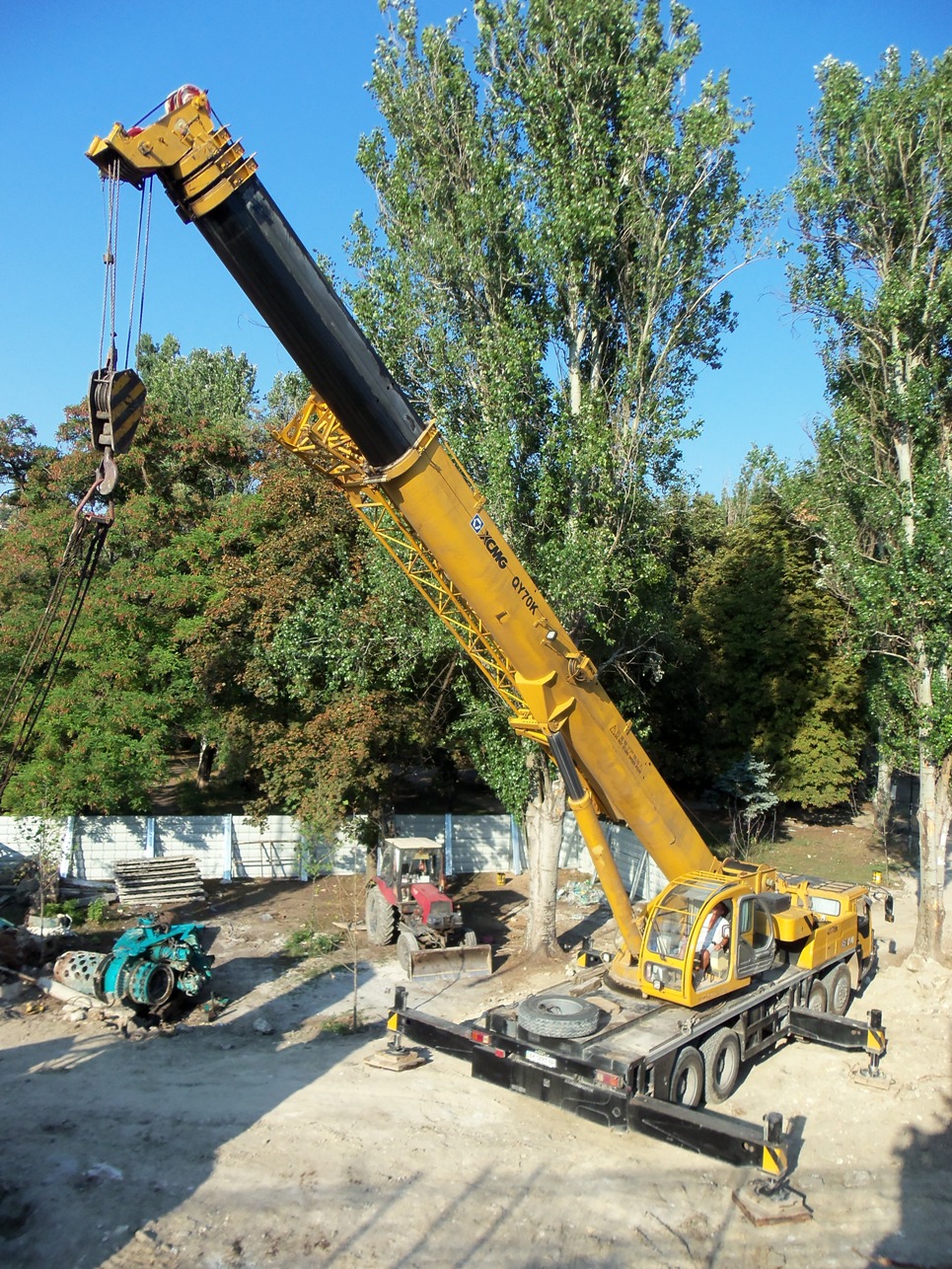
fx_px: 1063
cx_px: 476
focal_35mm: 29
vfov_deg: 61.7
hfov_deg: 48.2
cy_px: 634
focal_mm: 5.2
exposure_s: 1/500
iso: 80
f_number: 3.4
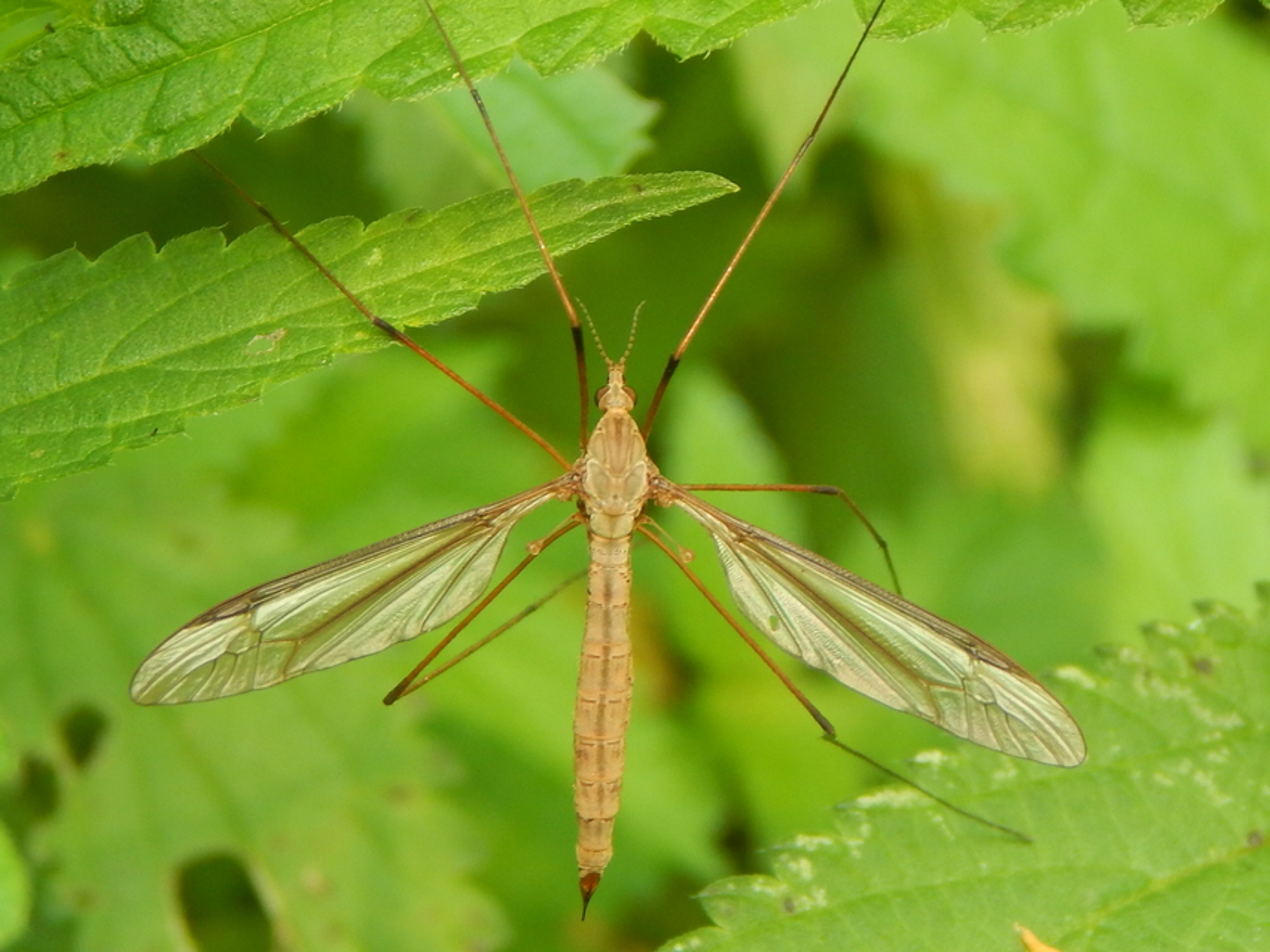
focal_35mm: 131
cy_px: 476
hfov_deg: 15.1
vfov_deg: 11.3
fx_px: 4807
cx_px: 635
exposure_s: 1/50
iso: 125
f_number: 4.8
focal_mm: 23.4
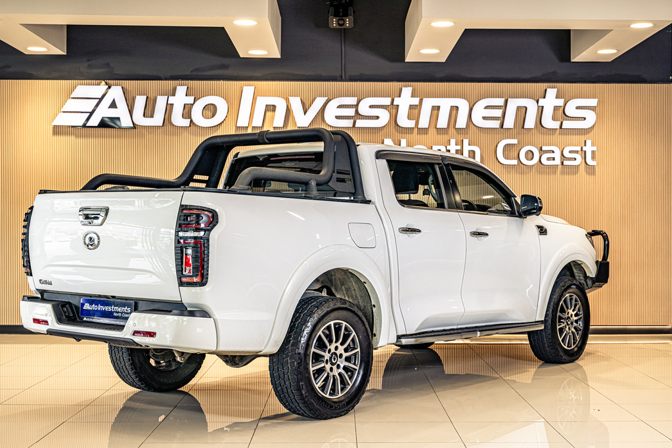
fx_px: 971
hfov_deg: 38.2
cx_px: 336
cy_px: 224
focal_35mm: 52
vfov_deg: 26.0
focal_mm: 52
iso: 400
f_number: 4
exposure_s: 1/125
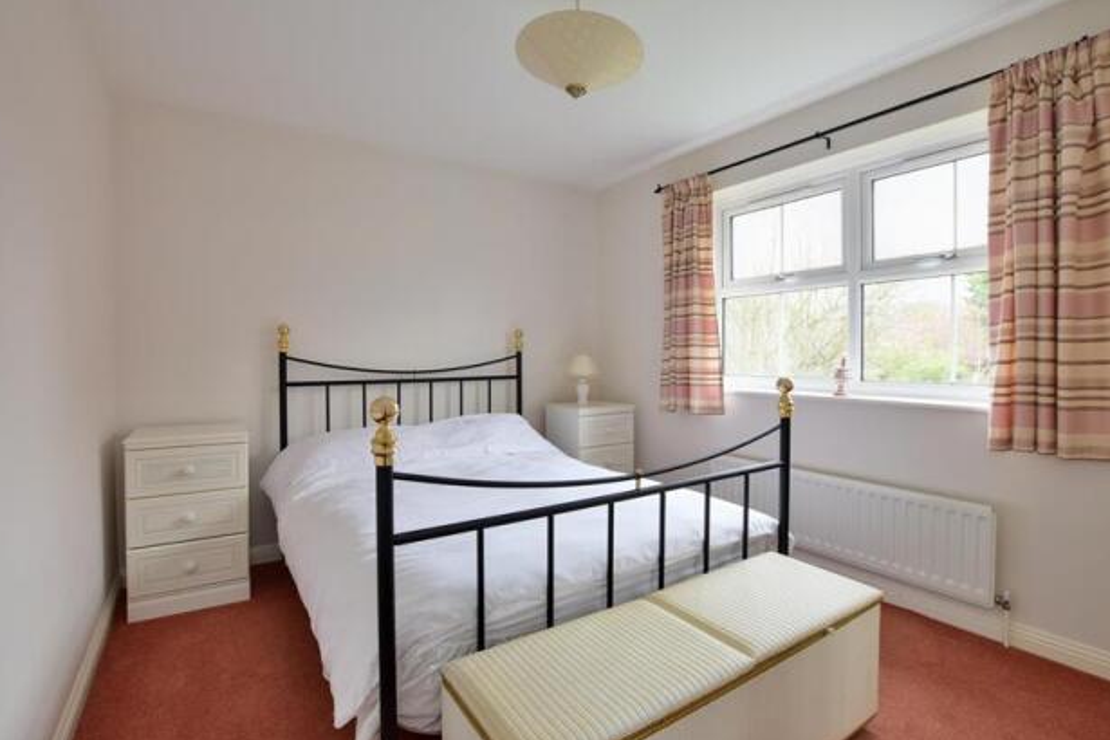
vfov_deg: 73.7
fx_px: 493
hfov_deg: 96.7
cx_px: 563
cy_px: 362
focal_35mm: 16
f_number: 11
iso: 400
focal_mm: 10
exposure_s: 1/15
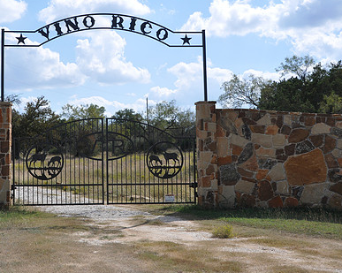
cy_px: 114
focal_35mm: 53
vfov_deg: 28.7
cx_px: 108
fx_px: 533
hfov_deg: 35.2
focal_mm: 25
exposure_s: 1/250
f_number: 8
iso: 200
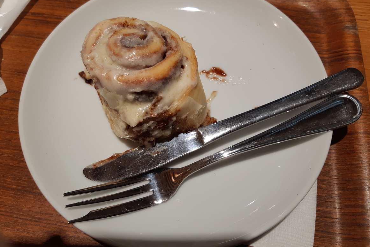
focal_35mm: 28
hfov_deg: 65.5
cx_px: 186
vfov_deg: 46.4
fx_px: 288
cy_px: 125
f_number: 1.7
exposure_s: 1/100
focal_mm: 3.93
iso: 50
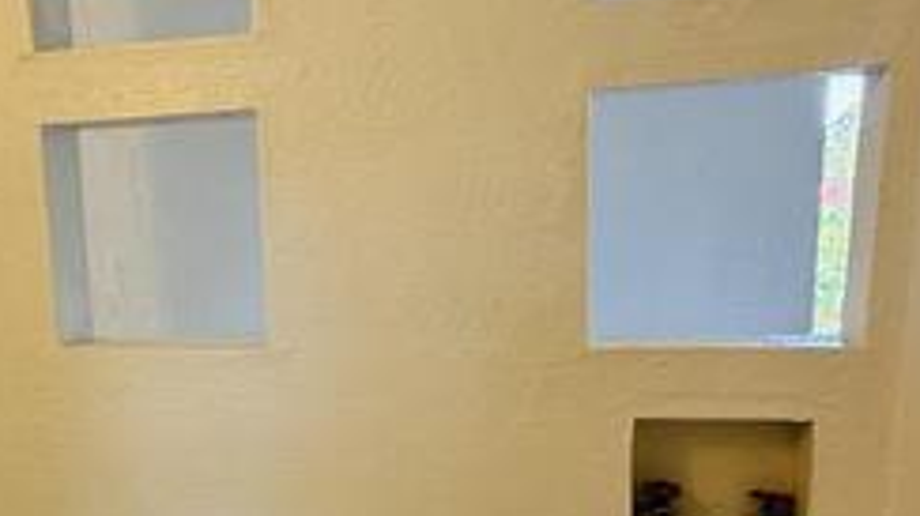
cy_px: 418
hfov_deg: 49.2
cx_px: 275
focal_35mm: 40
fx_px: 975
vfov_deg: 29.0
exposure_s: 1/120
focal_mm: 2.22
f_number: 2.2
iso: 125
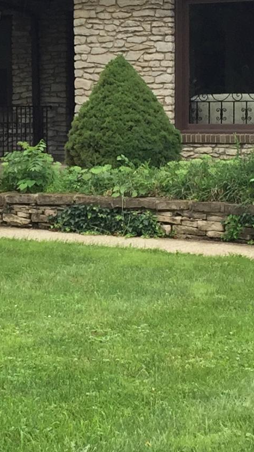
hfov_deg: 10.8
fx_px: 1341
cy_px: 147
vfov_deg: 19.1
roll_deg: -0.8
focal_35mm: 112
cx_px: 21
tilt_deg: -1.1
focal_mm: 4.15
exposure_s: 1/120
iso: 50
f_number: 2.2
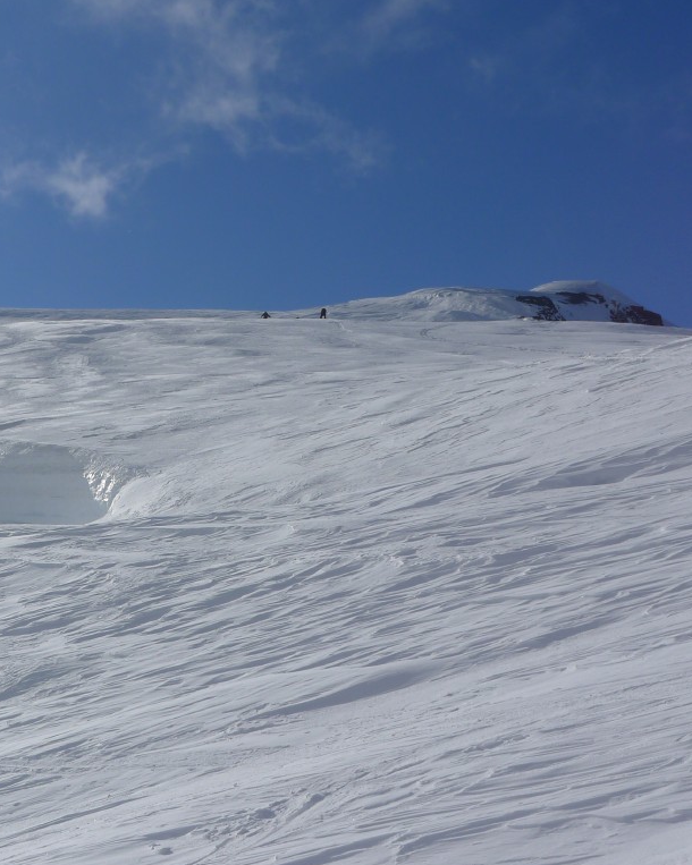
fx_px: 1511
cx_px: 150
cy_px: 429
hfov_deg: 25.4
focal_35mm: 59
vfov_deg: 32.0
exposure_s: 1/1000
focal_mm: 8.5
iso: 80
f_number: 7.1
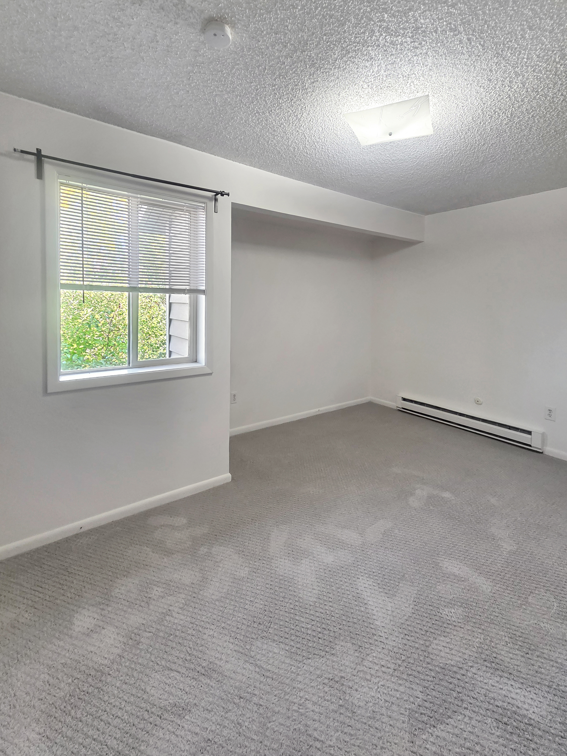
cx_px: 284
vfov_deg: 106.2
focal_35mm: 13
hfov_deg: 89.9
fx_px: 284
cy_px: 378
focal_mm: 2.2
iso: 160
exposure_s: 1/60
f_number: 2.2
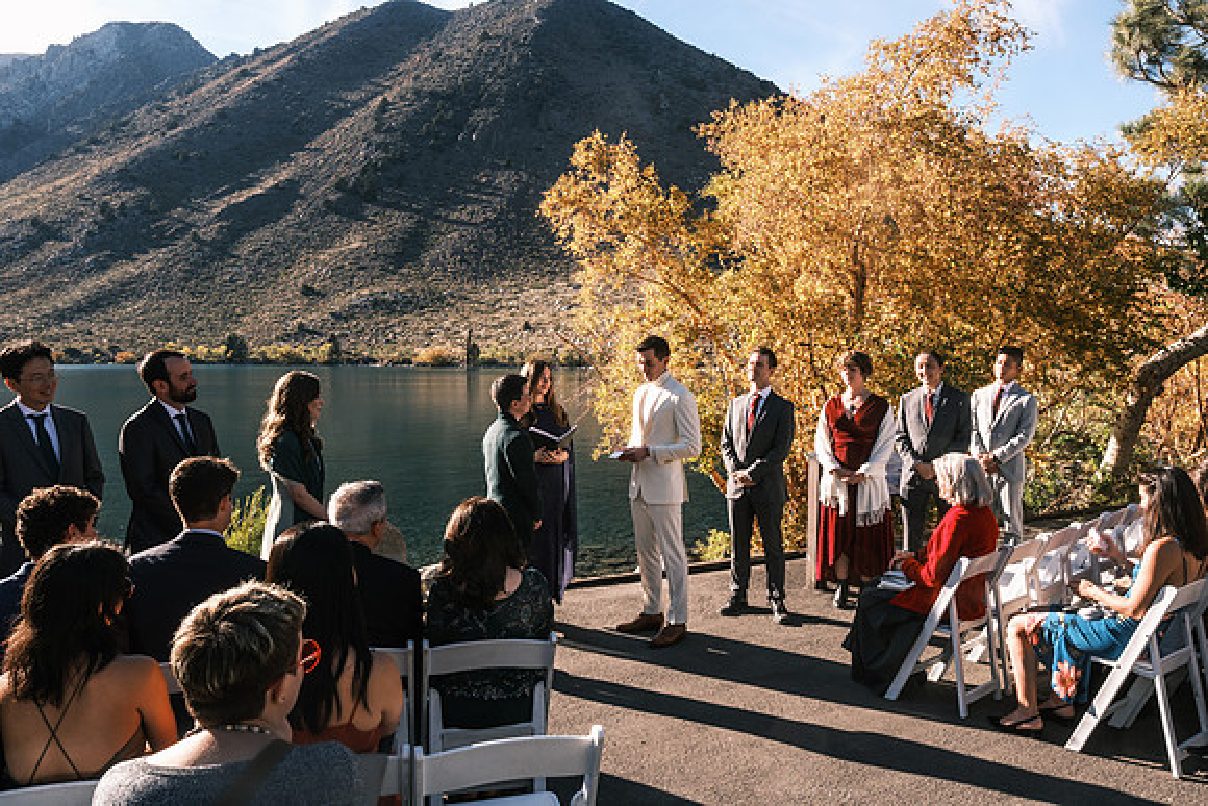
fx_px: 906
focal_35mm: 27
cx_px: 604
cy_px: 403
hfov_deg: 67.4
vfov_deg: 48.0
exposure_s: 1/30
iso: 160
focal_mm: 18
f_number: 16
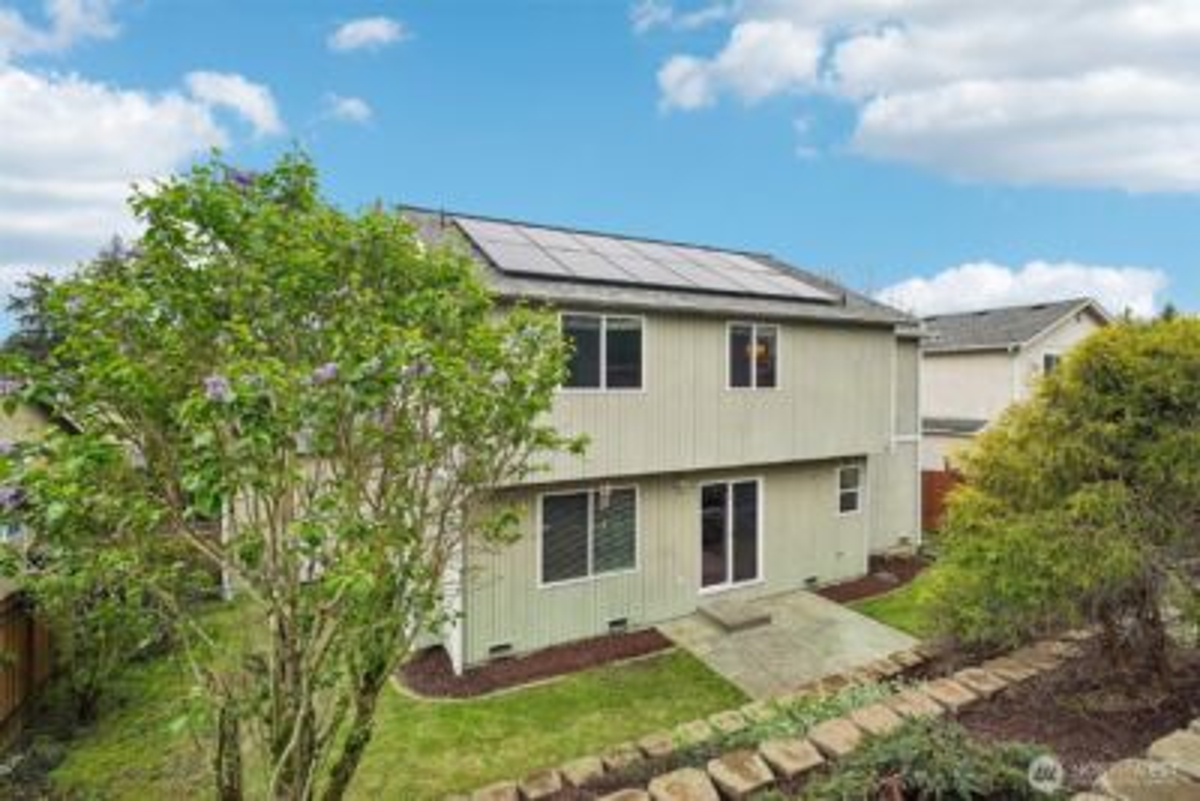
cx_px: 600
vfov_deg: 73.8
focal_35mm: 16
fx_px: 533
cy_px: 400
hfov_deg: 96.7
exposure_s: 1/1250
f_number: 8
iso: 1600
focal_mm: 16
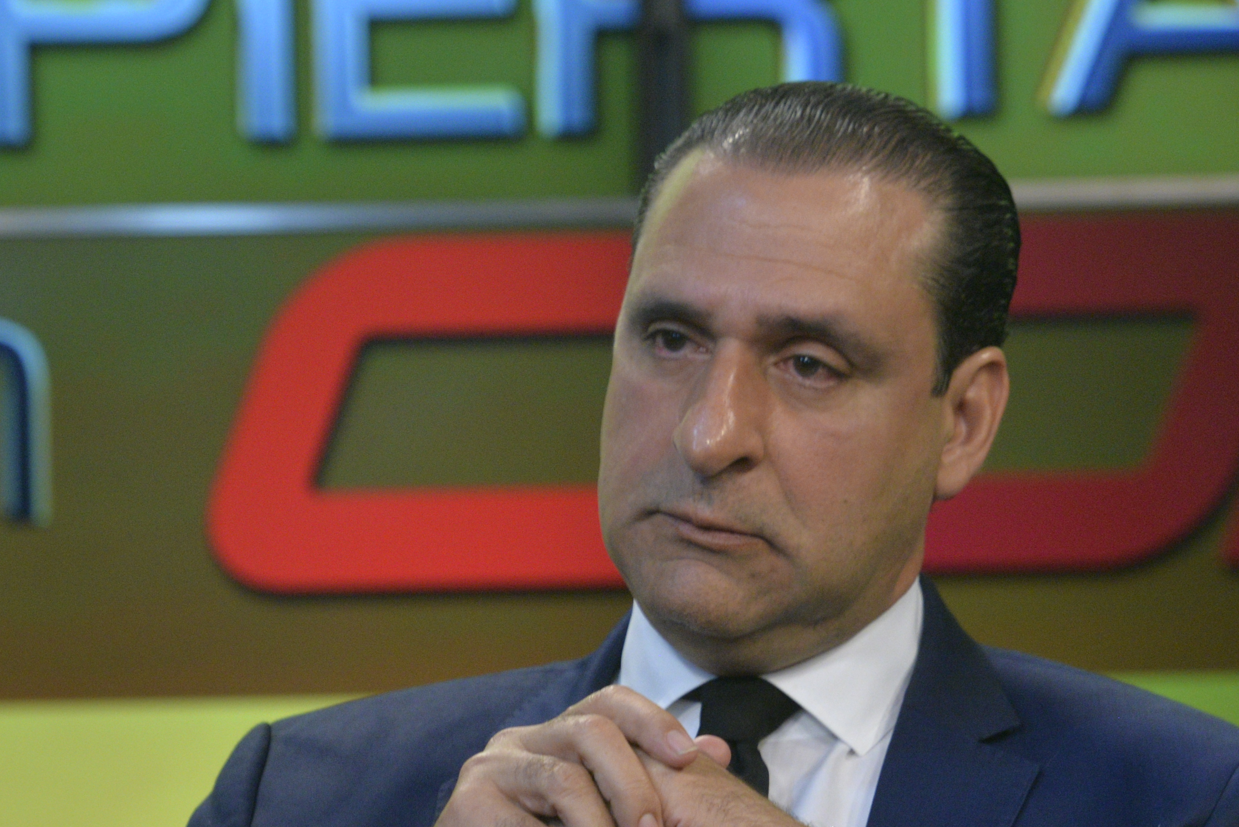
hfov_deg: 6.1
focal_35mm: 339
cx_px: 391
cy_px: 677
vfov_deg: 4.1
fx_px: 11670
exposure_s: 1/200
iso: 1250
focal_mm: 155
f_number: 3.2
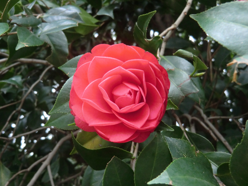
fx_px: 287
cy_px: 93
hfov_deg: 46.8
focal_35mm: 40
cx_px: 124
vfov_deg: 36.0
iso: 400
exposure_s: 1/60
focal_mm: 7.1
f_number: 3.8
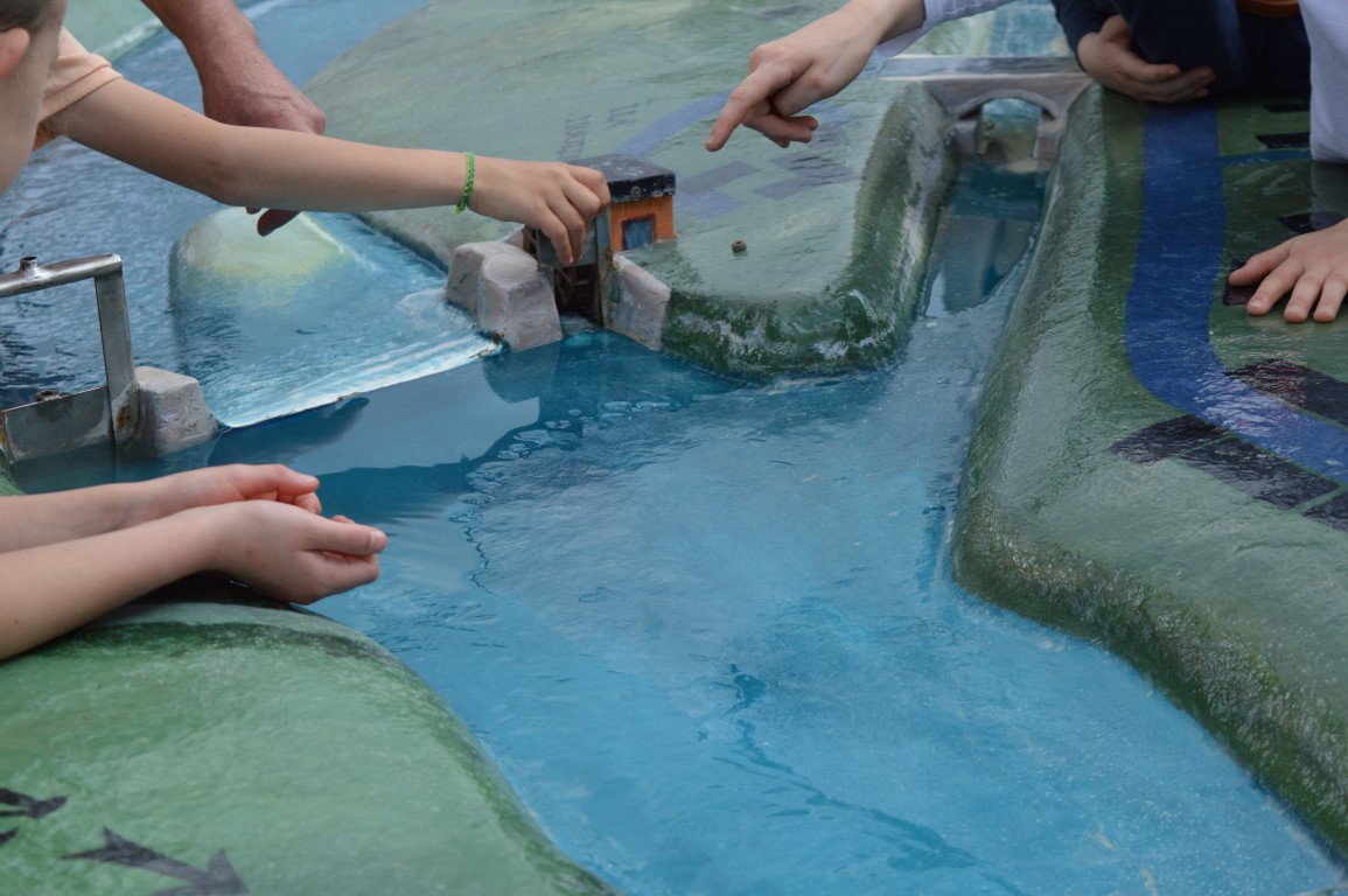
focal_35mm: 82
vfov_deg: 16.5
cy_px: 448
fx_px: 3086
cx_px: 674
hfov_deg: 24.6
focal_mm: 55
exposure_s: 1/1250
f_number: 5.6
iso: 400
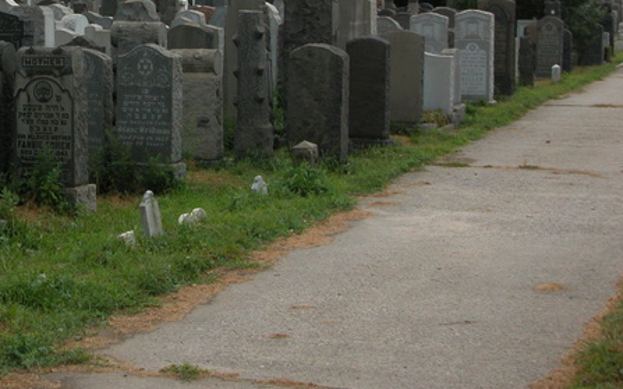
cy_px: 61
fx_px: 1595
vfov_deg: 13.8
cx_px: 88
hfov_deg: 21.7
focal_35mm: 94
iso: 100
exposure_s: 1/250
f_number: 4.3
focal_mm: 12.7
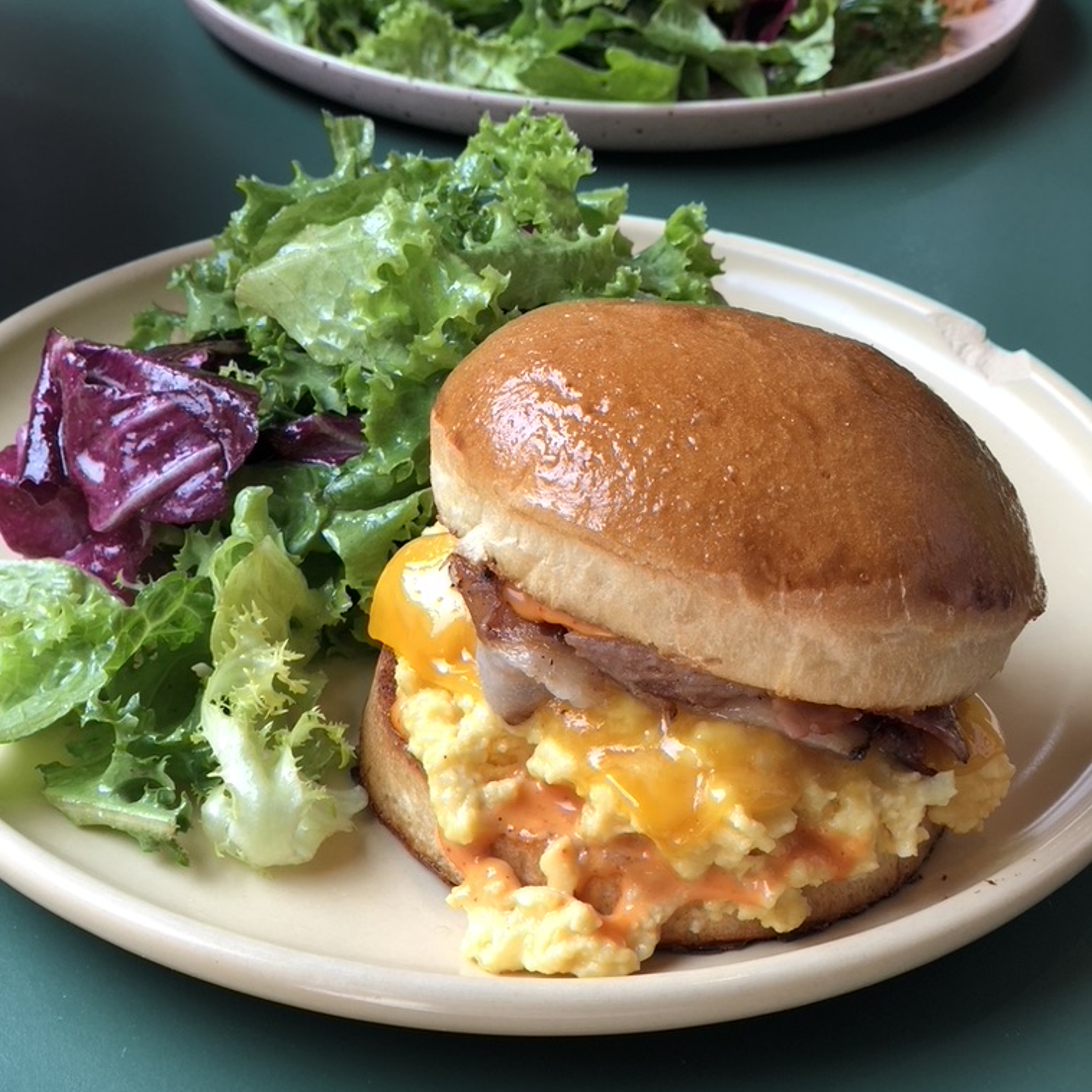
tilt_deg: -33.4
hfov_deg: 27.7
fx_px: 2213
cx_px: 542
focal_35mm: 62
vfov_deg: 27.6
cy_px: 427
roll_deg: -1.5
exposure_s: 1/100
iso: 16
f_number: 2.4
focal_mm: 6
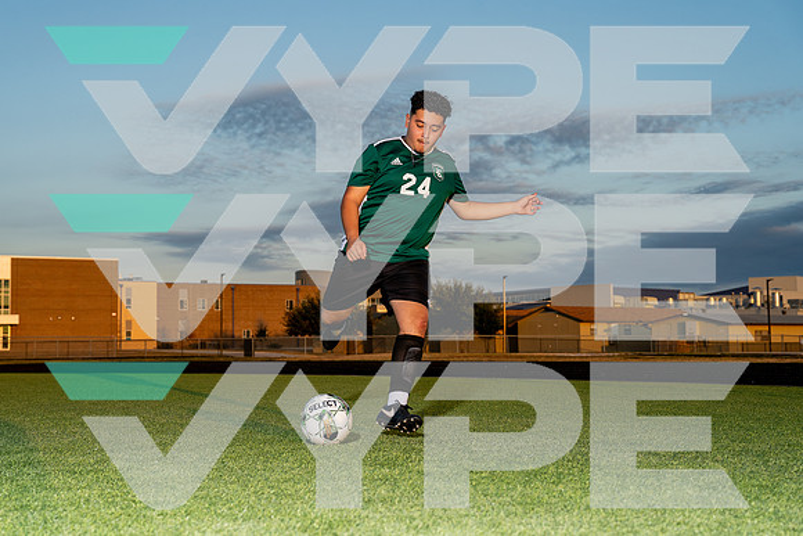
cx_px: 367
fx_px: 1152
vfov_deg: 26.2
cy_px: 264
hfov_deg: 38.4
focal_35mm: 52
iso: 200
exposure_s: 1/1250
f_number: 4.5
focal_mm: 47
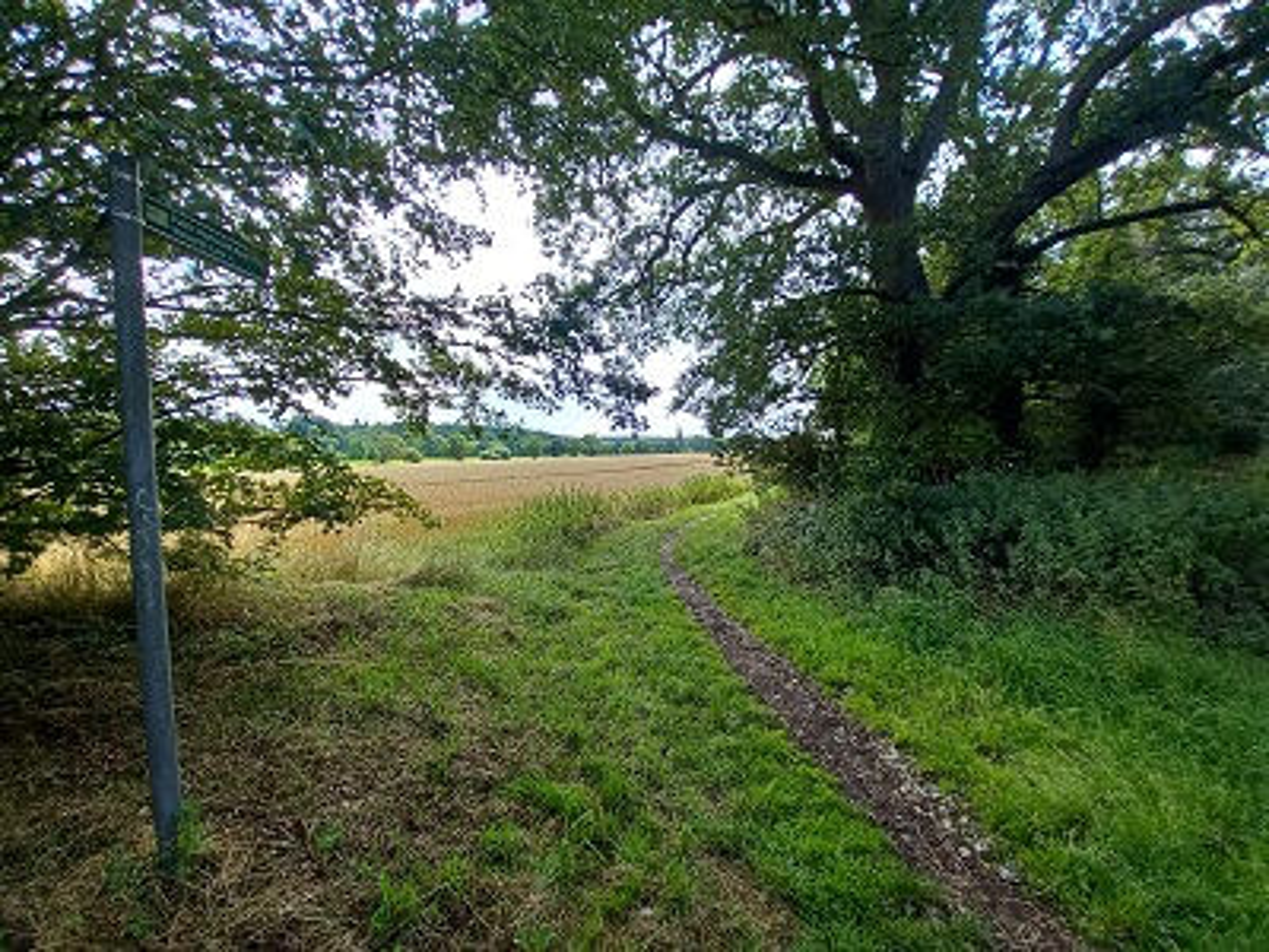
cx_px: 634
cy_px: 476
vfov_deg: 89.9
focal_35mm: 13
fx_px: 477
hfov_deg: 106.2
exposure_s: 1/181
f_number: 2.2
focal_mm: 1.13
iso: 40
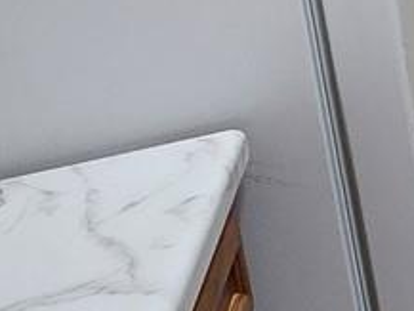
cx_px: 1278
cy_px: -208
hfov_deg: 11.1
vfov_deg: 14.0
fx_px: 1149
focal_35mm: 96
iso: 320
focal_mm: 2.2
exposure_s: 1/60
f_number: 2.2
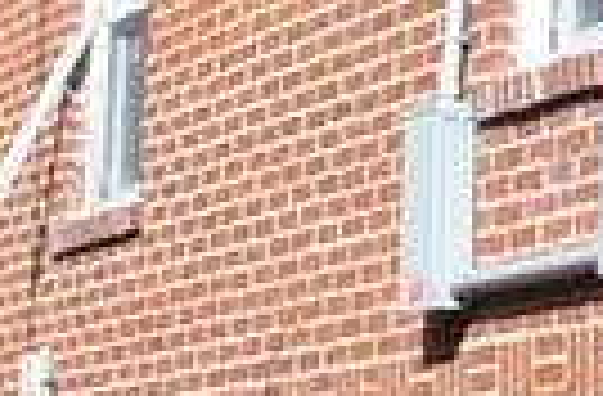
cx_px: 742
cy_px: 209
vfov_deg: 6.6
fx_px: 3451
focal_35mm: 207
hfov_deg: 9.8
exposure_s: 1/250
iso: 180
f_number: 8
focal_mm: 18
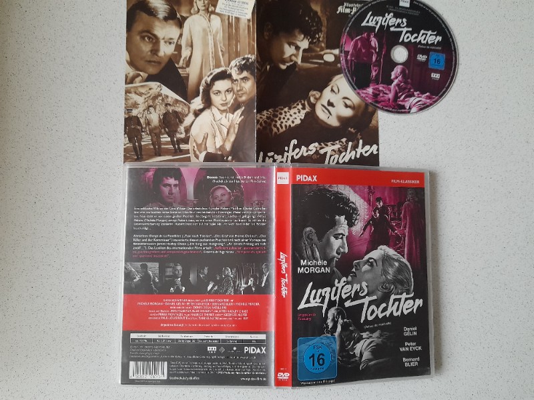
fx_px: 386
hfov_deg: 69.4
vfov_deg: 54.9
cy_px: 200
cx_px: 267
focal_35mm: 25
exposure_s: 1/40
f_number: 2
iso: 320
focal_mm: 4.6
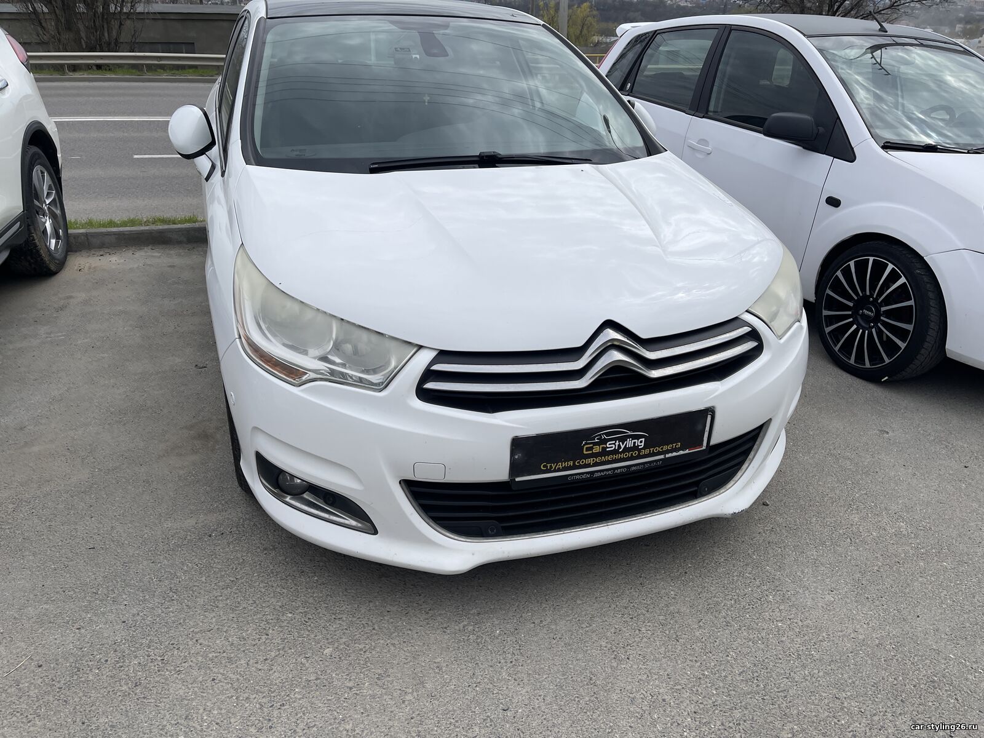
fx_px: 711
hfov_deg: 69.4
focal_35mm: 25
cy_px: 369
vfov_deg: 54.9
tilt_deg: -29.3
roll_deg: -2.0
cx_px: 492
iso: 32
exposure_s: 1/3788
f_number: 1.6
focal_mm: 5.1
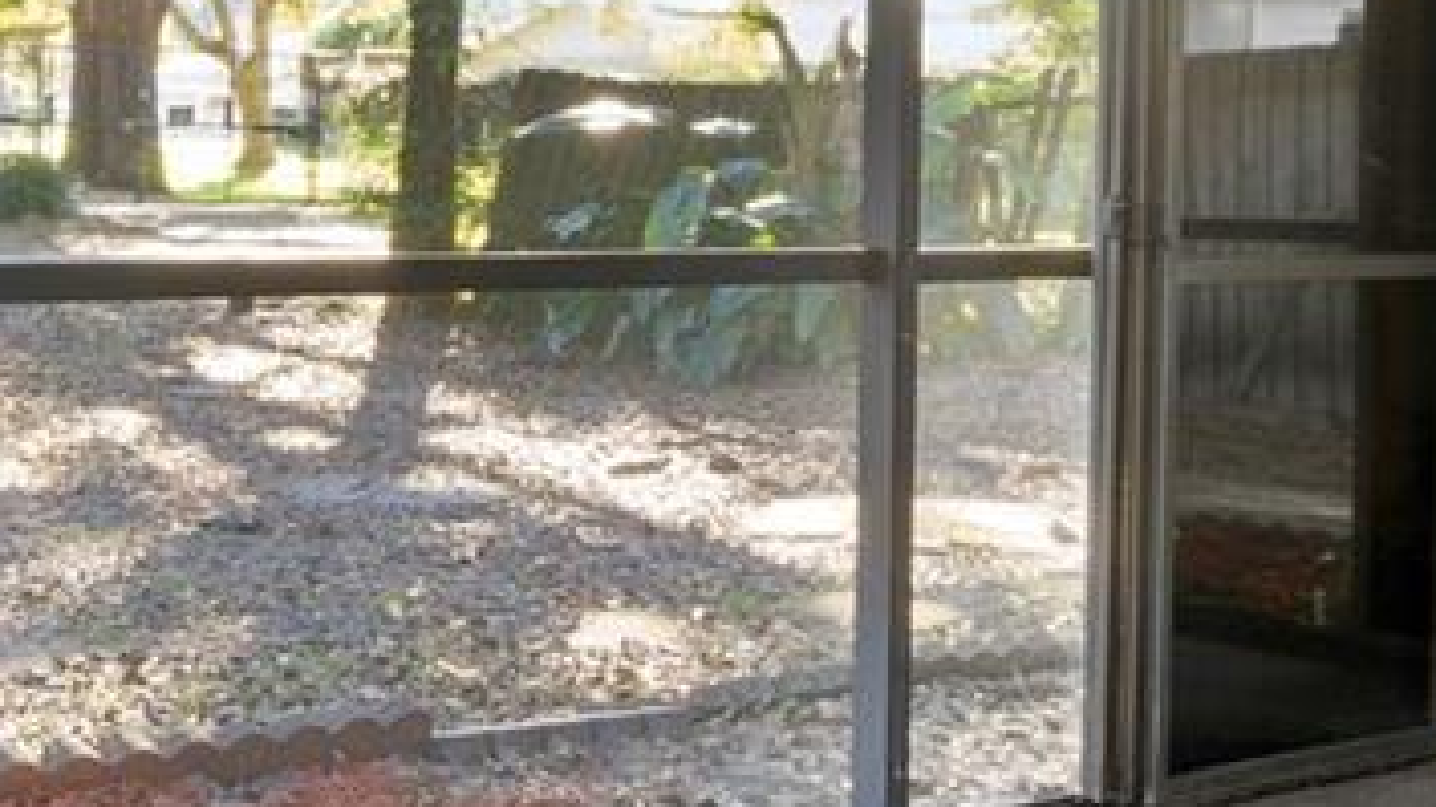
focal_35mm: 71
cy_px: 158
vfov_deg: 16.9
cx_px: 385
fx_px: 2703
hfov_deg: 29.4
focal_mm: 10
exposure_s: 1
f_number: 9
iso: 200
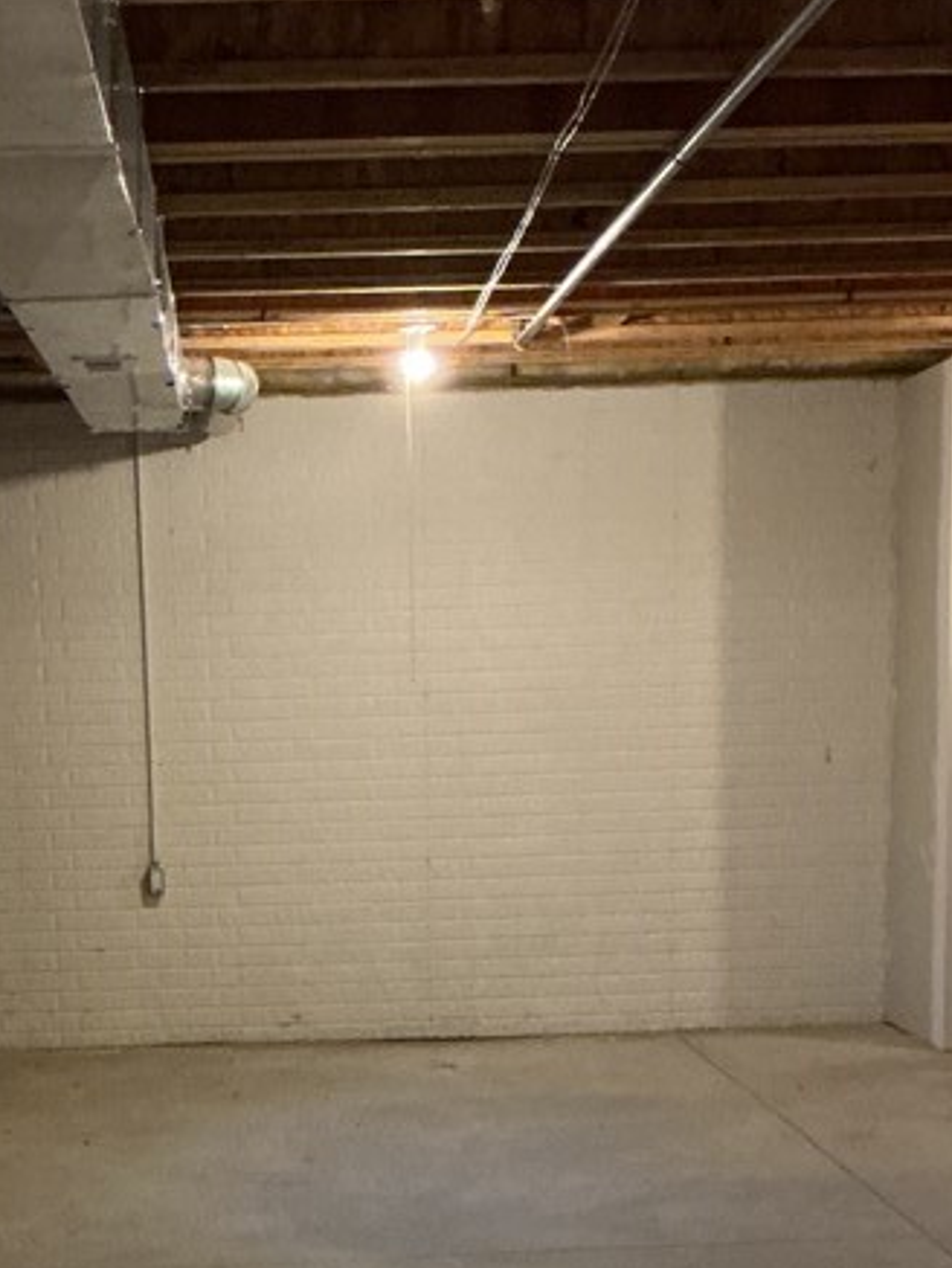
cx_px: 290
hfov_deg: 21.5
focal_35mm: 68
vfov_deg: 27.5
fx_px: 2492
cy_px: 1146
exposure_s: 1/30
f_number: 1.8
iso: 500
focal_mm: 3
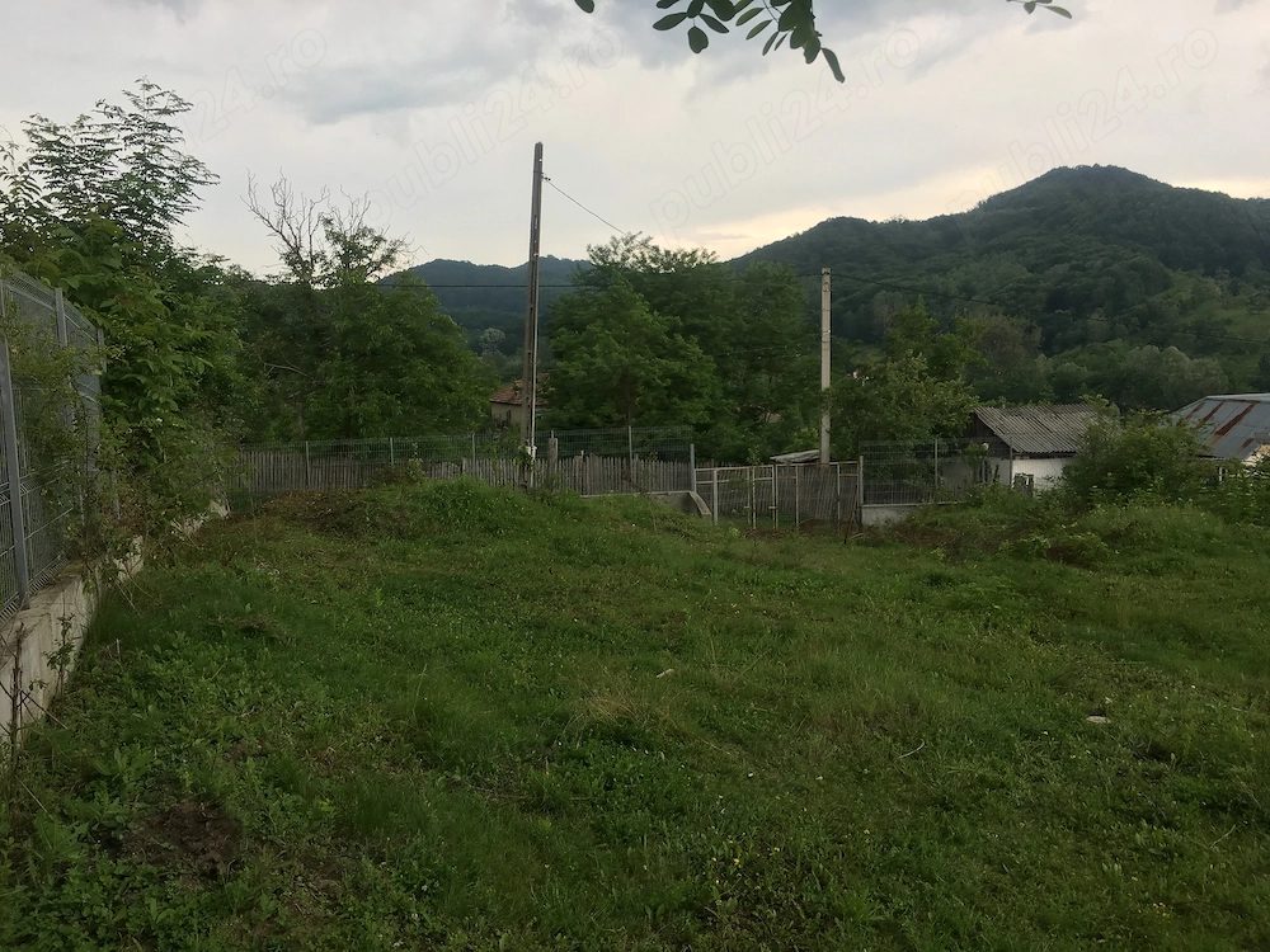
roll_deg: +2.6
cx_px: 635
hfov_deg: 61.7
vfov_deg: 48.2
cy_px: 476
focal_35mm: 29
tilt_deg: -6.7
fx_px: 1064
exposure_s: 1/126
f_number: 2.2
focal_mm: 4.15
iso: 25
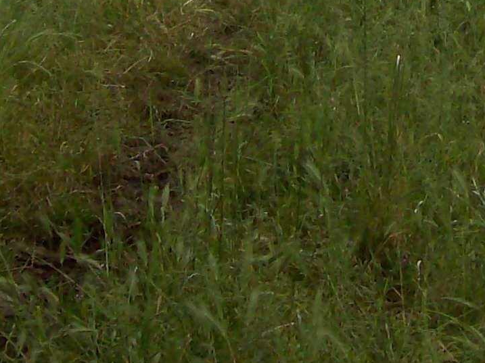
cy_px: -249
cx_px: 442
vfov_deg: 9.9
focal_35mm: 143
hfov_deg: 13.7
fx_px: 2003
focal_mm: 6
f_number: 2.7
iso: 80
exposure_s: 1/437
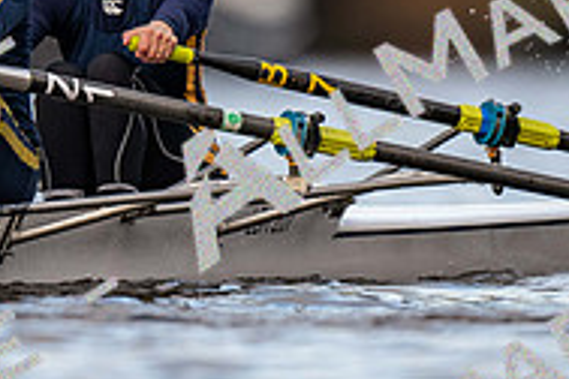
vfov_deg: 0.7
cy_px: -14
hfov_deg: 1.1
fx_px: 29112
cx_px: -75
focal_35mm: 1842
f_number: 4
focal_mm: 600
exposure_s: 1/2500
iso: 720
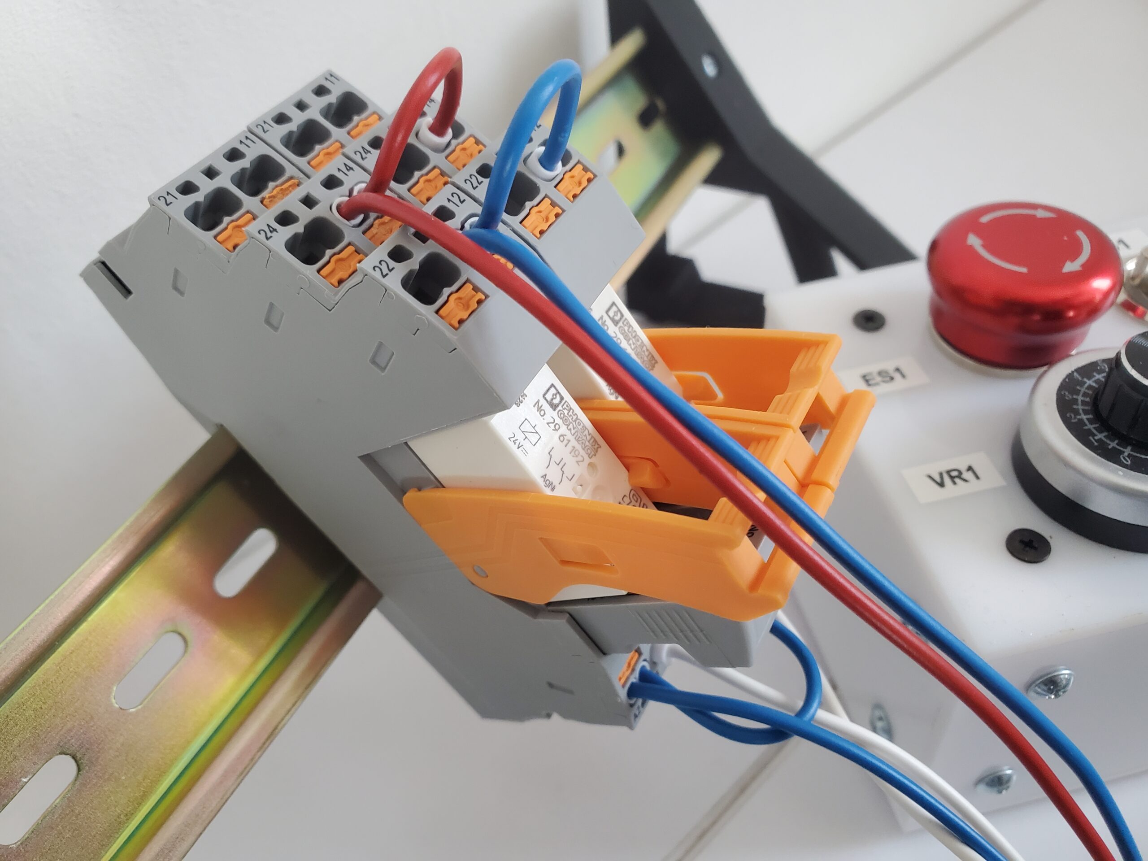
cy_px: 430
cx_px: 574
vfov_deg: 53.1
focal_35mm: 26
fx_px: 862
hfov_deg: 67.3
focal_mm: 4.3
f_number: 2.4
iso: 250
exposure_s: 1/120
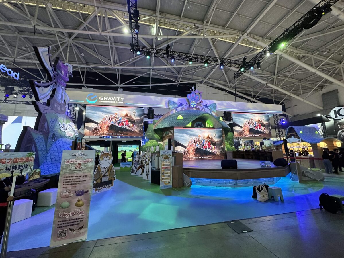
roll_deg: +1.0
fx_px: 139
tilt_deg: +8.6
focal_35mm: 14
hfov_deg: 102.1
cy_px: 129
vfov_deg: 85.7
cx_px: 172
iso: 320
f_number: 2.2
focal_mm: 2.22
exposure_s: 1/120
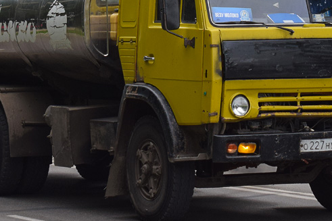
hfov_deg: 11.7
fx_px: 1622
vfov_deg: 7.8
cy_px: 11
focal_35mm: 176
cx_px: 168
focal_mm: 48
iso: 400
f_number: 5.6
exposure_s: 1/1000
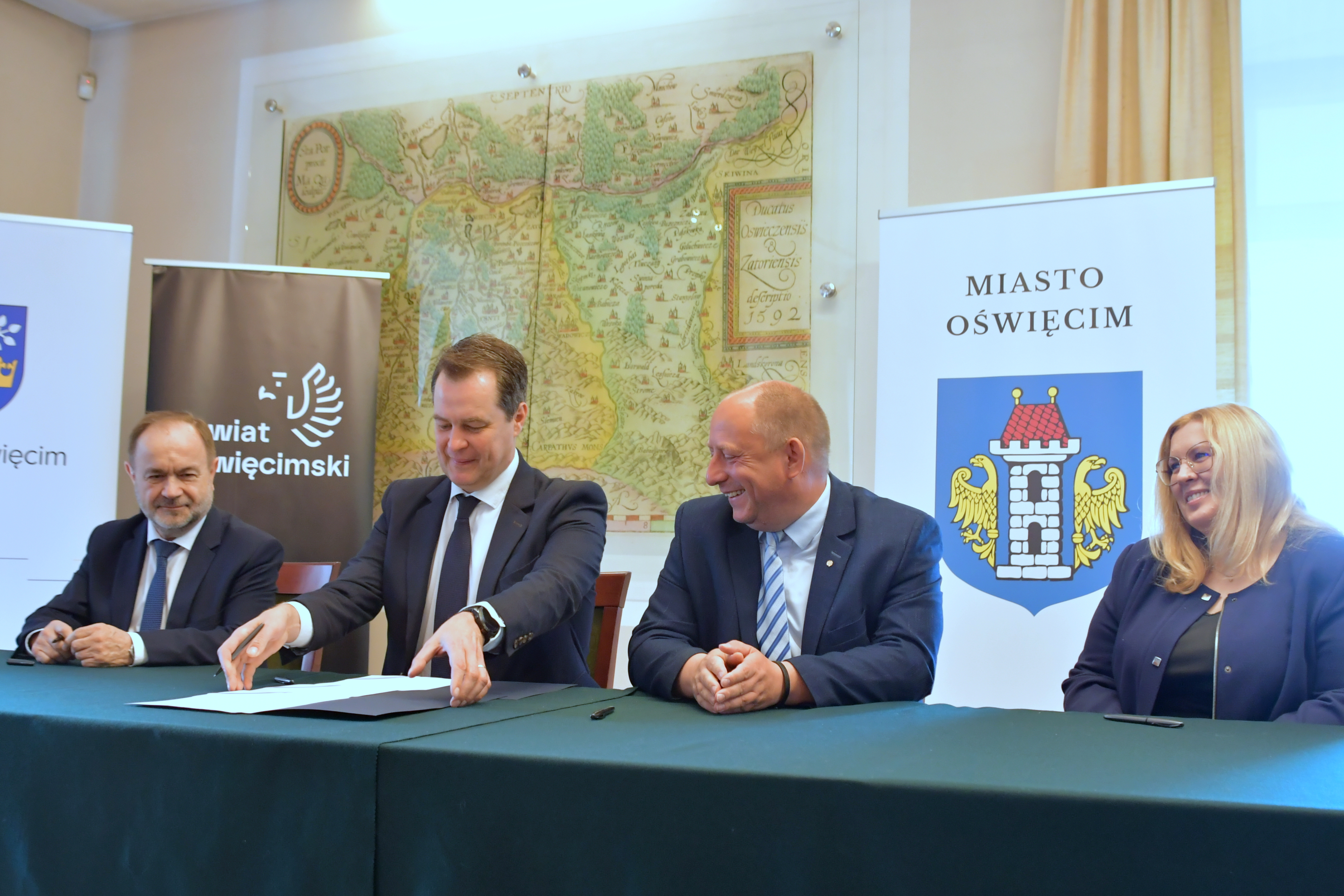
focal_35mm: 42
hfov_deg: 46.4
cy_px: 448
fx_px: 1568
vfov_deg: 31.9
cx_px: 672
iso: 1250
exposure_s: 1/60
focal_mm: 21
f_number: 4
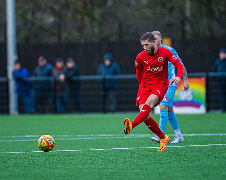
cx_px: 108
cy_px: 96
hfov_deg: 3.2
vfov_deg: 2.6
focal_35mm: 604
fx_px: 4041
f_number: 2.8
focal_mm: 300
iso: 1600
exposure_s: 1/1600
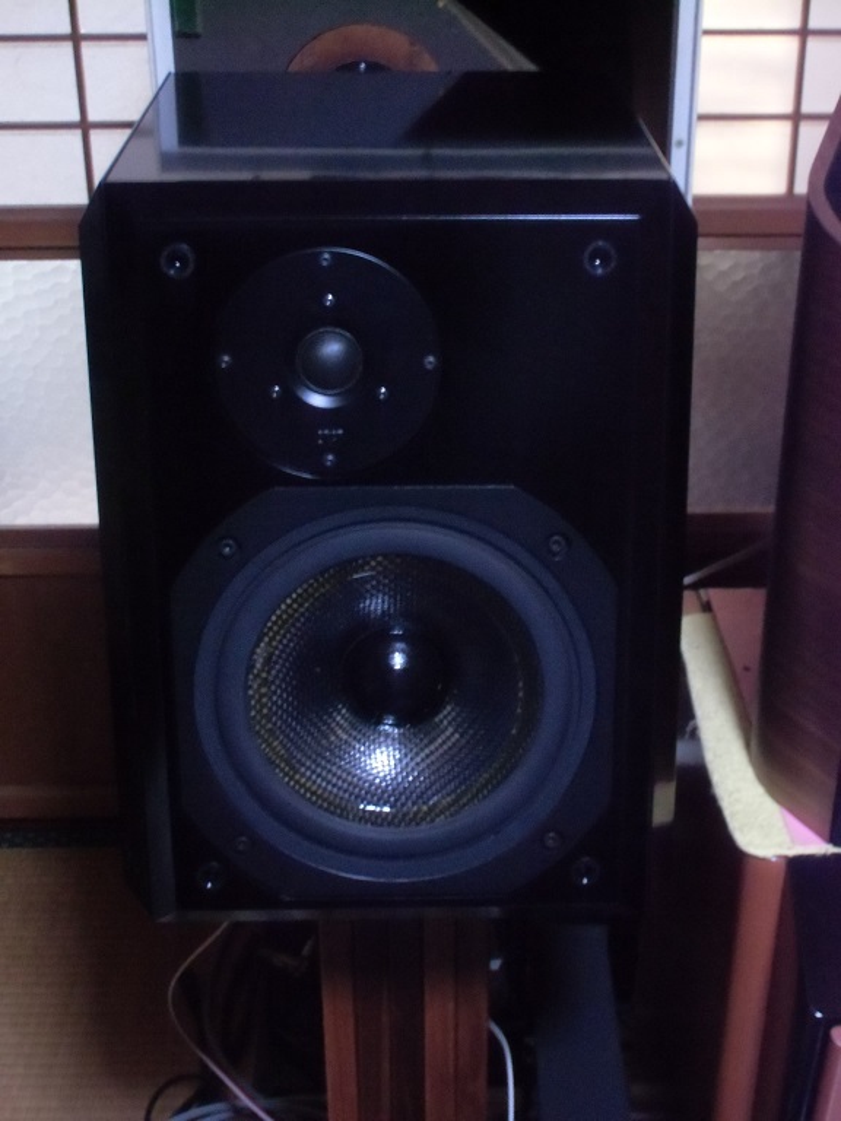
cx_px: 420
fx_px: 1684
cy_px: 560
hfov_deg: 28.0
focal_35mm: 52
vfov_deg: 36.8
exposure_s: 1/8
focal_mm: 9.16
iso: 800
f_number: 4.3
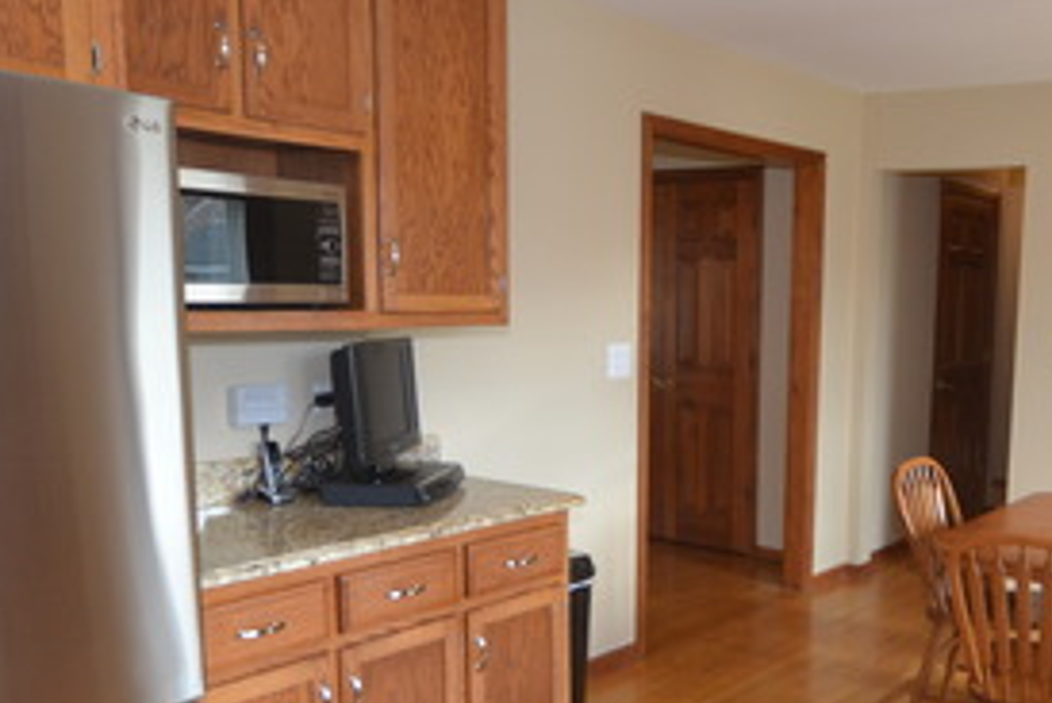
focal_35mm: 35
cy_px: 444
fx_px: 1023
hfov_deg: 52.4
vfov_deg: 37.6
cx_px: 768
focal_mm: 10
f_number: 4
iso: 560
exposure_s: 1/60
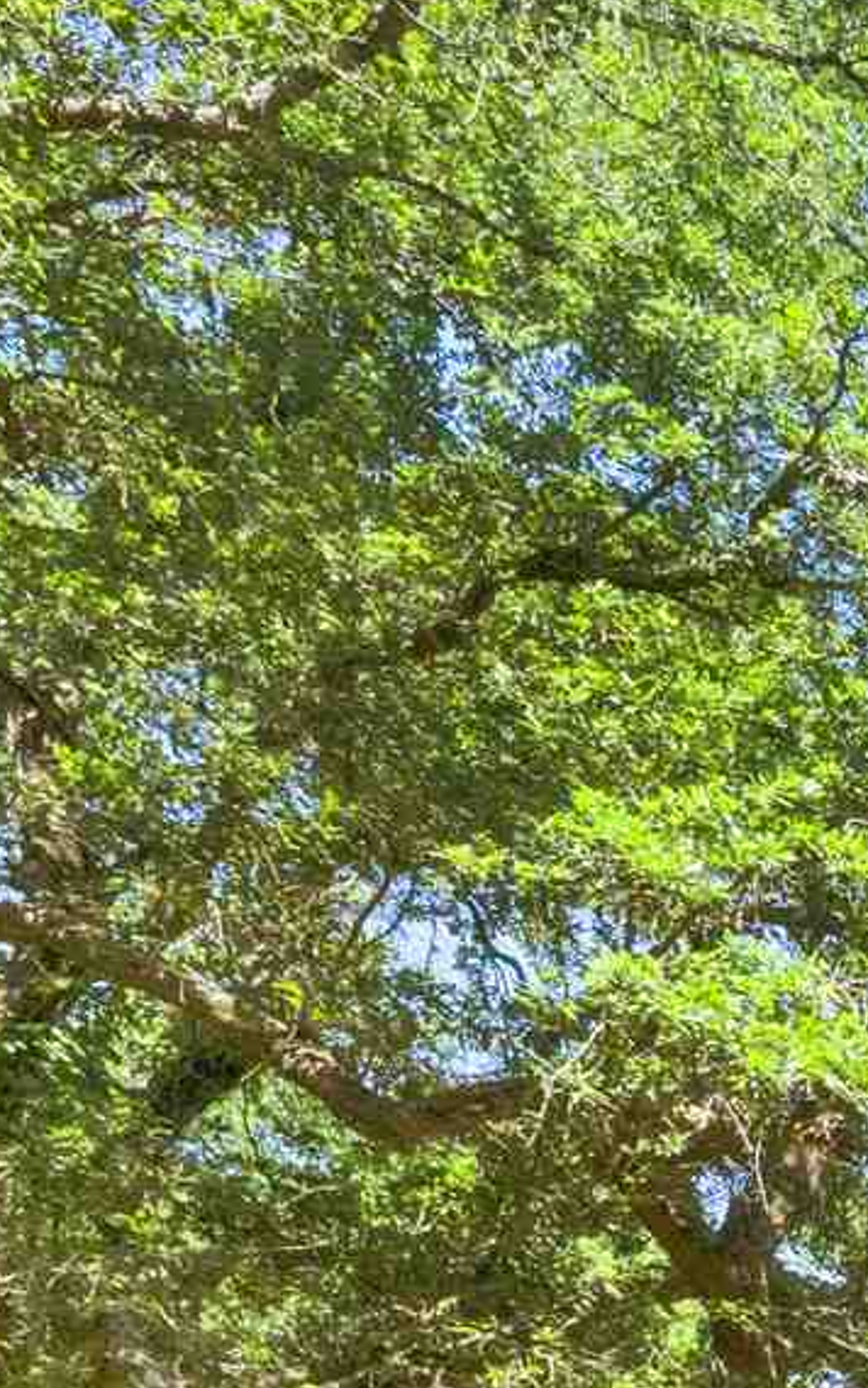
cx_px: 3284
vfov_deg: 18.9
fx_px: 3328
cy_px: 2386
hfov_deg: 8.6
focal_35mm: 88
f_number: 11
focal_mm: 16
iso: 400
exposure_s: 1/320
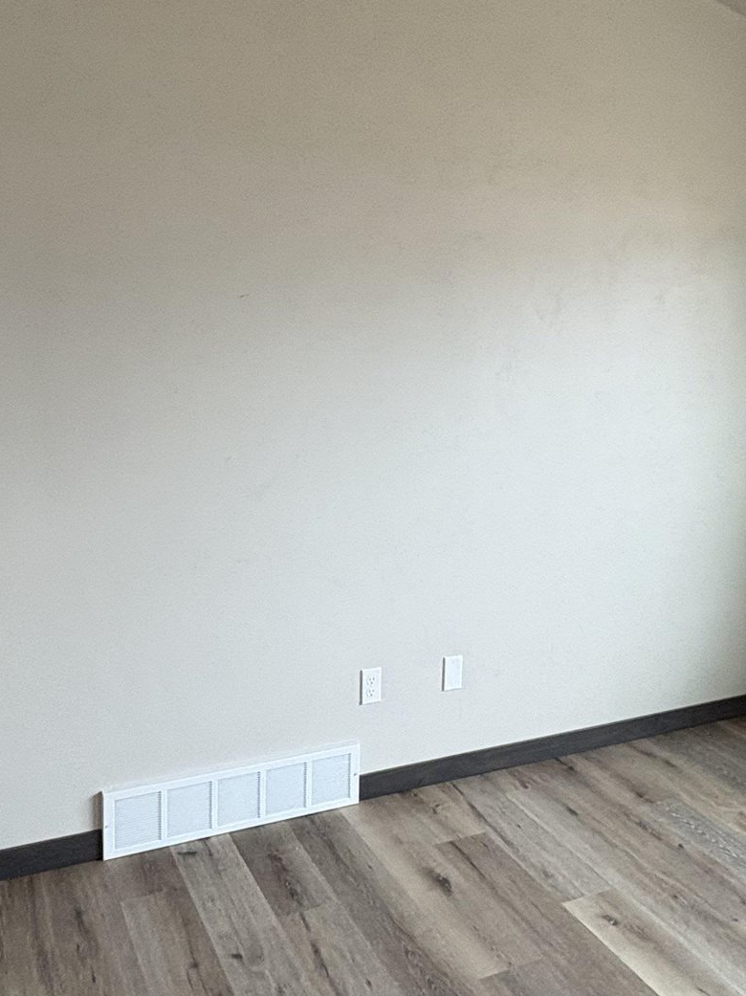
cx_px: 302
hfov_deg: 45.2
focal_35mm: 31
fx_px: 891
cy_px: 391
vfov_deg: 57.8
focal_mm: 2.22
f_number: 2.2
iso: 160
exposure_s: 1/120
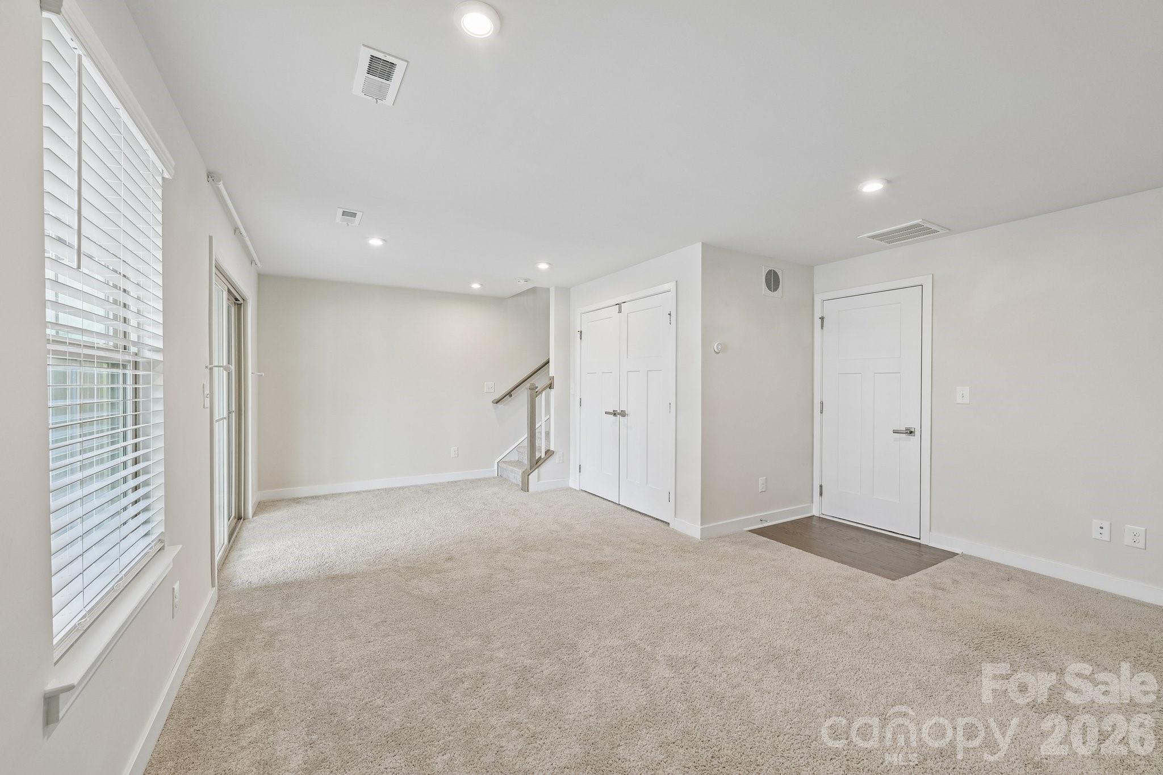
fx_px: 452
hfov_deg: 104.3
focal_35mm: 14
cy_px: 388
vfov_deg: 81.2
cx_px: 582
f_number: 8
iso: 280
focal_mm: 14
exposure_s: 1/15
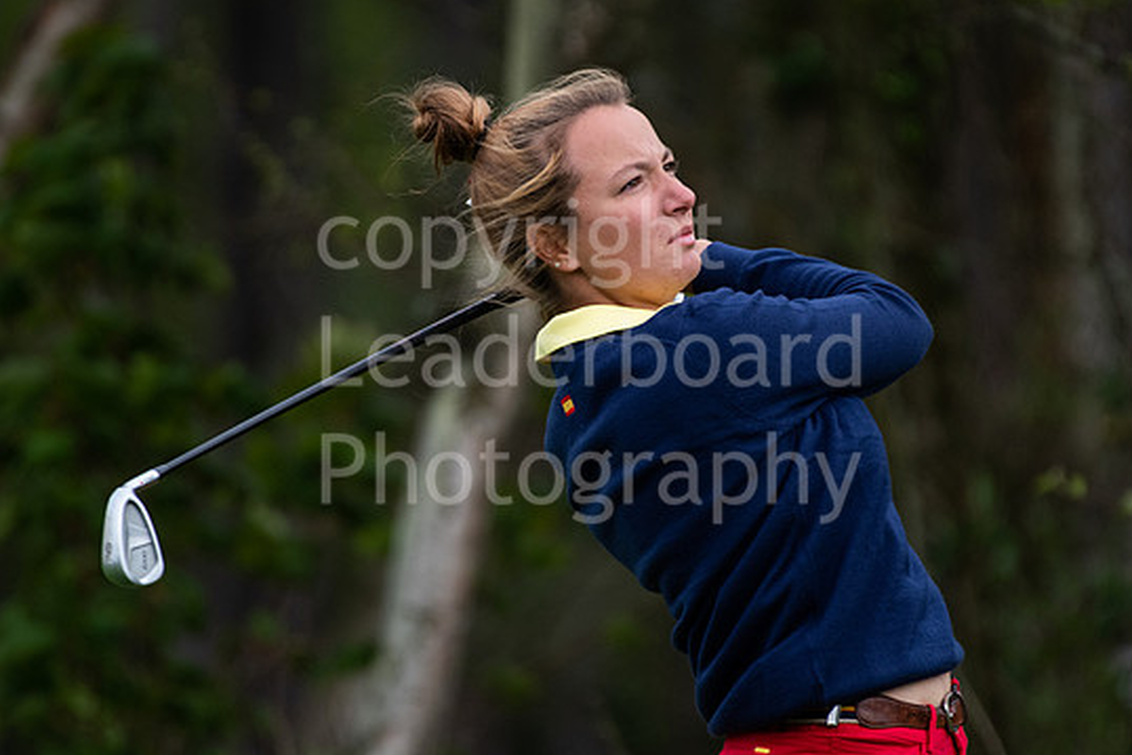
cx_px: 593
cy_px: 371
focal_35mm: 776
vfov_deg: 1.8
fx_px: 24406
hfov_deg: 2.7
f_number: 5.6
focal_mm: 480
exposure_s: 1/1000
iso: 1250
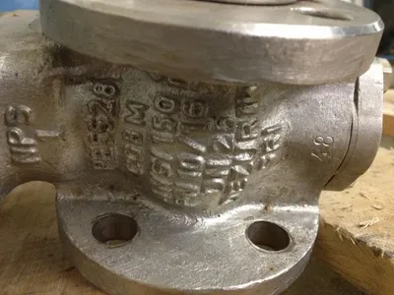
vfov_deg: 40.7
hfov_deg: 52.6
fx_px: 398
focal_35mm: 35
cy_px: 148
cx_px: 197
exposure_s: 1/20
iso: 400
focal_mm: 4.28
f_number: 2.4
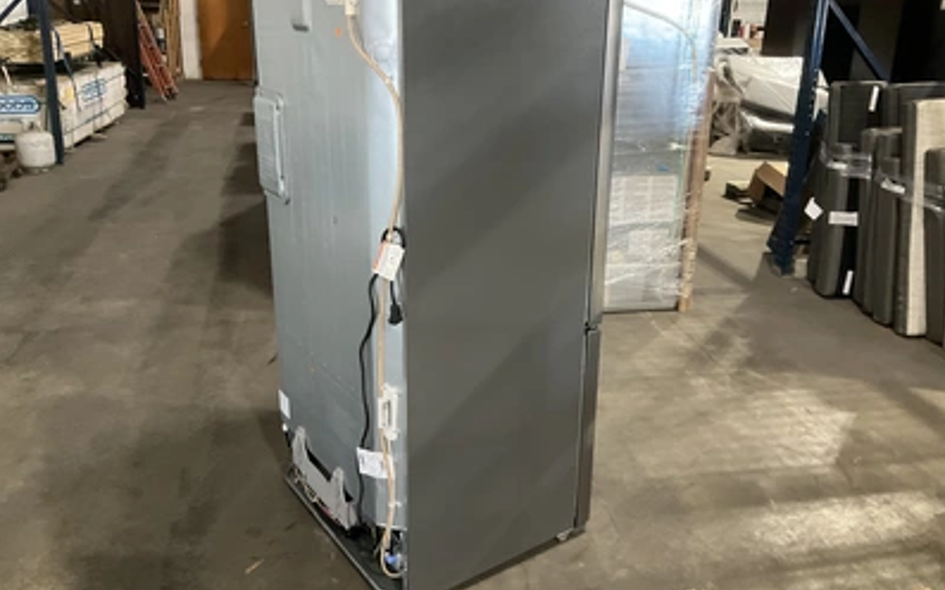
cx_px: 474
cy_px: 243
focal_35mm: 31
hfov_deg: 61.2
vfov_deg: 40.4
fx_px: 798
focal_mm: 3
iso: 320
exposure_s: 1/40
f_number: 1.8
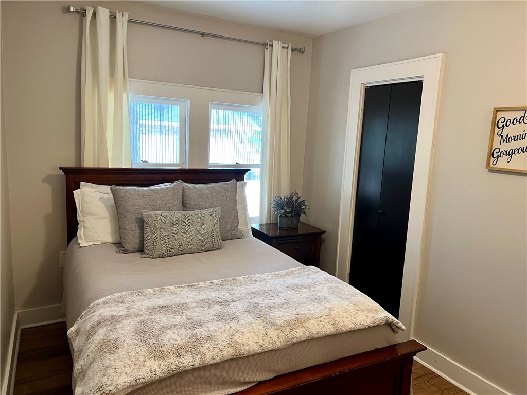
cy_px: 198
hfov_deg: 67.3
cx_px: 264
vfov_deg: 53.1
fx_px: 396
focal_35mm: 26
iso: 160
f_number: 1.5
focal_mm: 5.7
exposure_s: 1/60
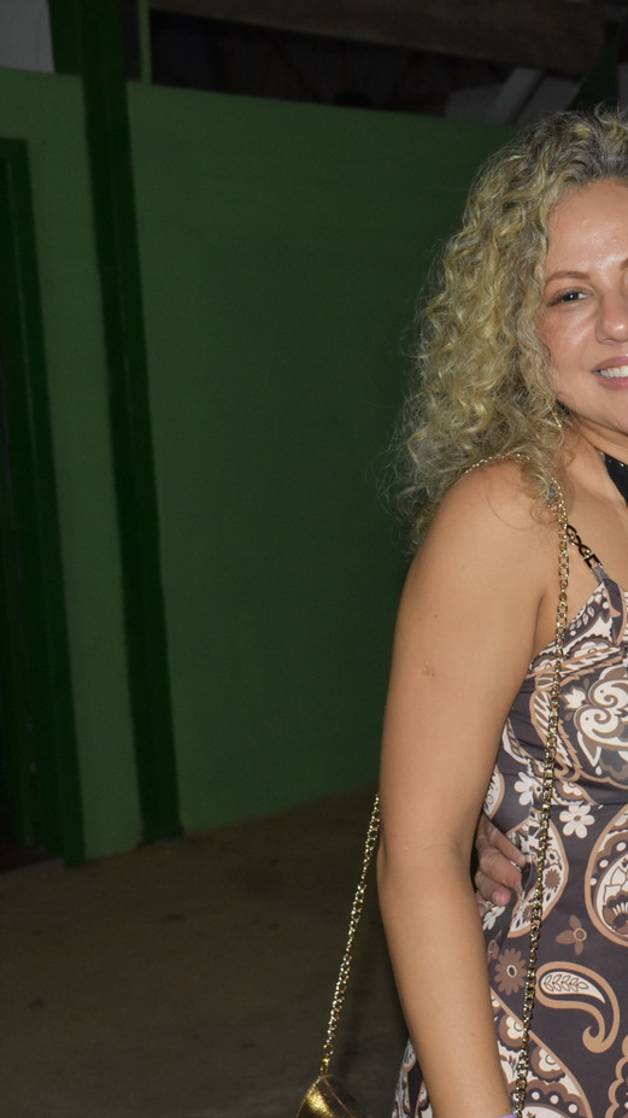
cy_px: 563
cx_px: 689
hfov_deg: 20.1
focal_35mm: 57
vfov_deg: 36.6
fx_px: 1688
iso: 1600
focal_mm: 24
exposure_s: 1/60
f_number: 5.6
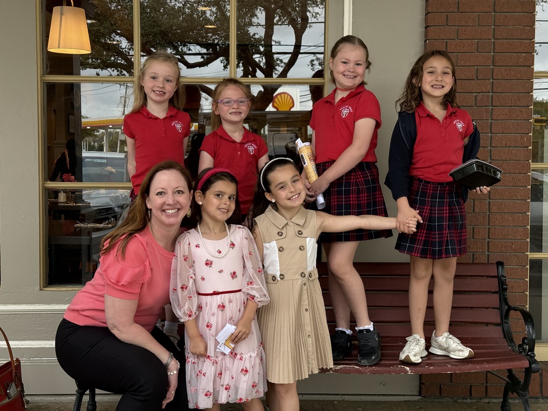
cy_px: 206
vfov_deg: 30.3
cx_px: 274
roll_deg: +0.4
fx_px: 760
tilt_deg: -2.8
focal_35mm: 48
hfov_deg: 39.7
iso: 100
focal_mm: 6.76
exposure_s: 1/259
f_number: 1.78
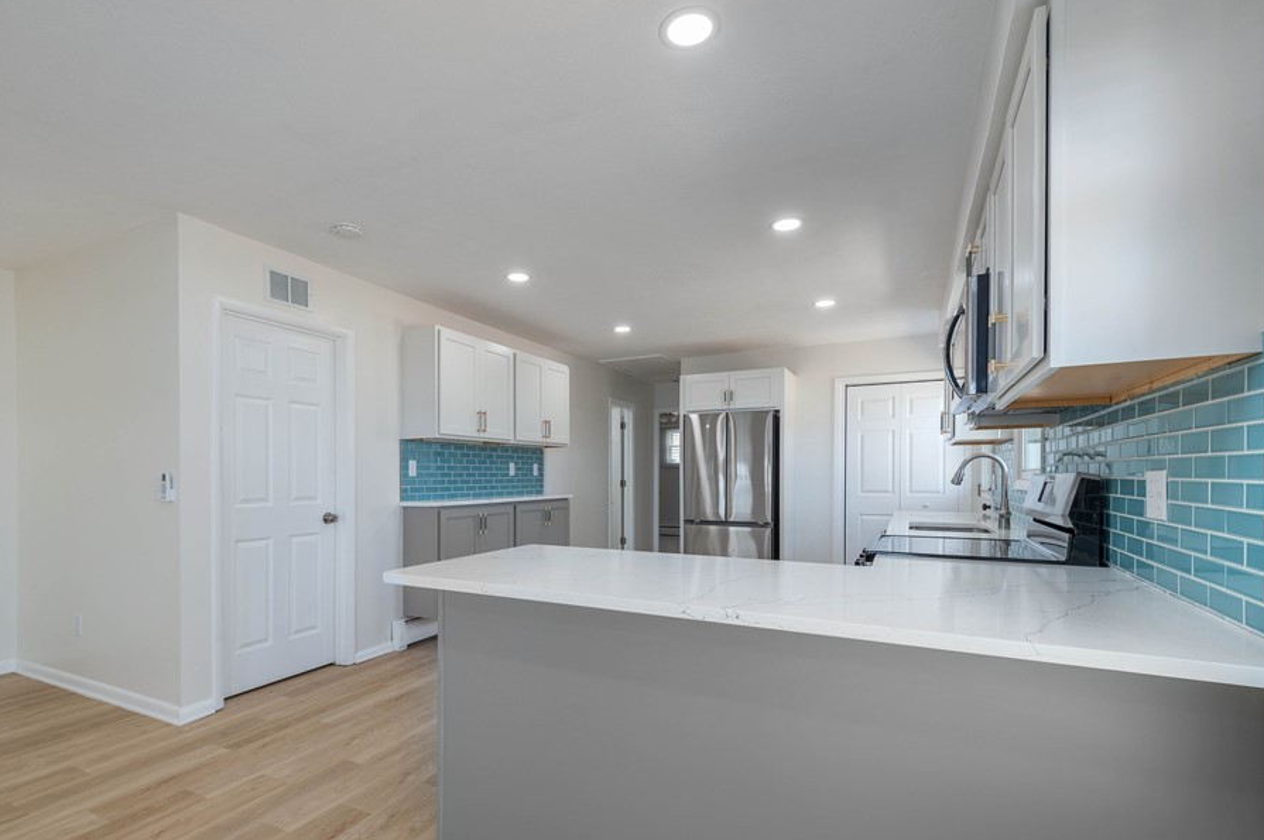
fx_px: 596
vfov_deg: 70.1
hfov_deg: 92.9
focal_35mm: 17
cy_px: 471
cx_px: 556
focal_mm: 14
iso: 160
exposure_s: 1/60
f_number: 8
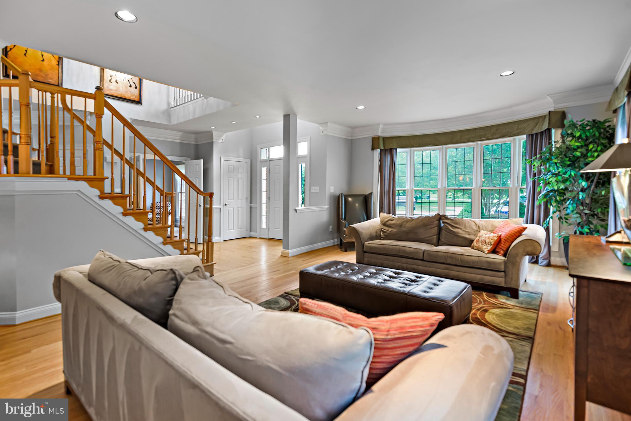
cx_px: 316
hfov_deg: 93.3
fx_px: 298
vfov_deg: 70.5
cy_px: 210
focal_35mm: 17
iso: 250
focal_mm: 17
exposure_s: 1/6
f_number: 9
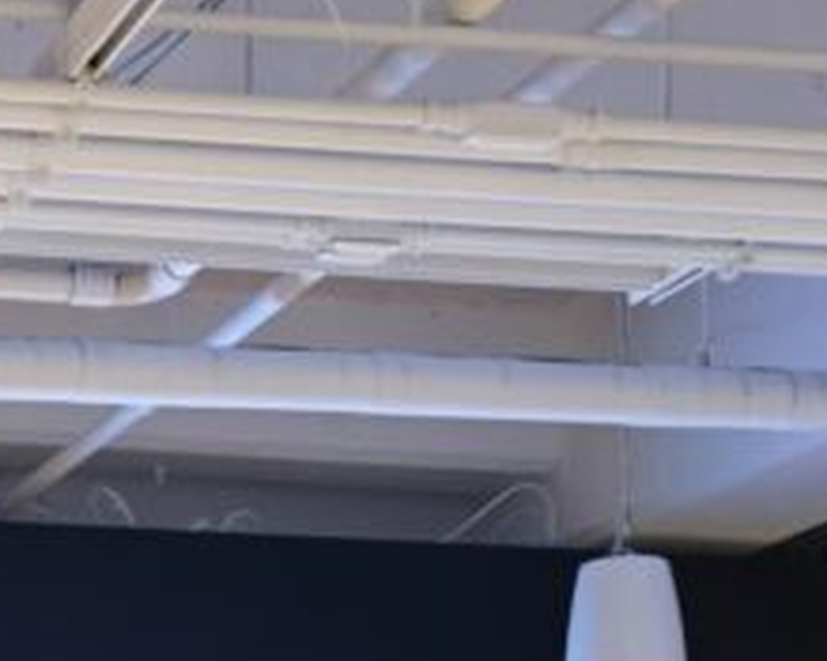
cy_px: 1001
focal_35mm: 105
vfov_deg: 13.7
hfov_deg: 16.6
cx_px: -415
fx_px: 2569
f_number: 1.6
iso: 1600
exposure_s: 1/120
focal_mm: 6.06
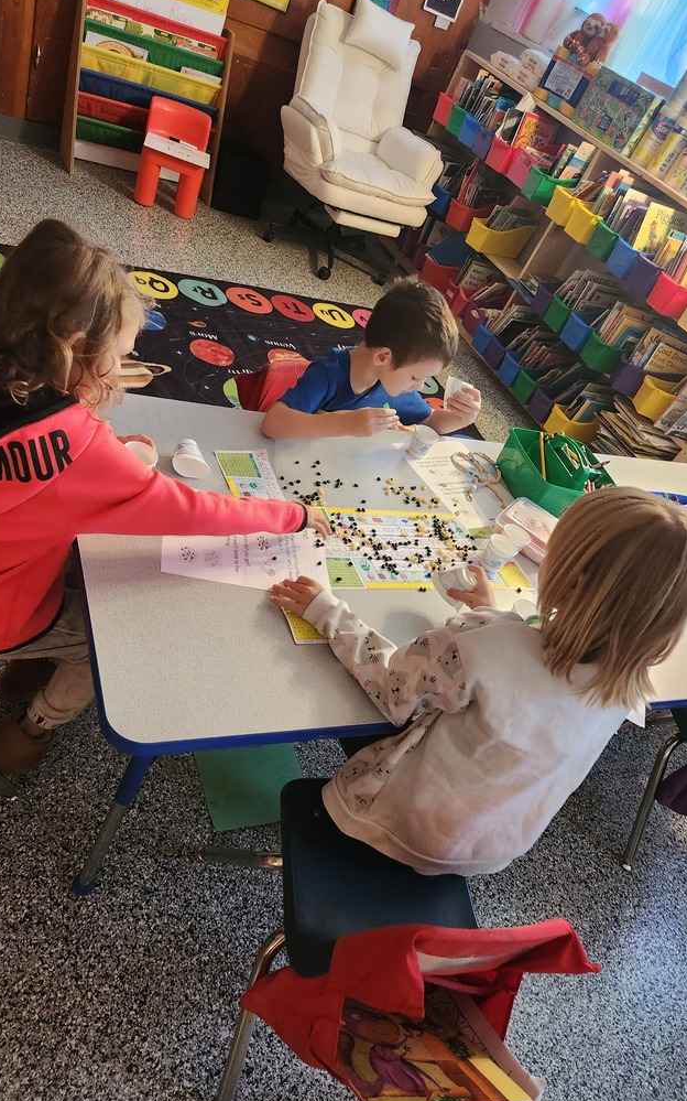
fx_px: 749
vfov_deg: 72.6
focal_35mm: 25
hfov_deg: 49.2
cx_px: 319
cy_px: 549
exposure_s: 1/120
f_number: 1.8
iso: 640
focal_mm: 5.4
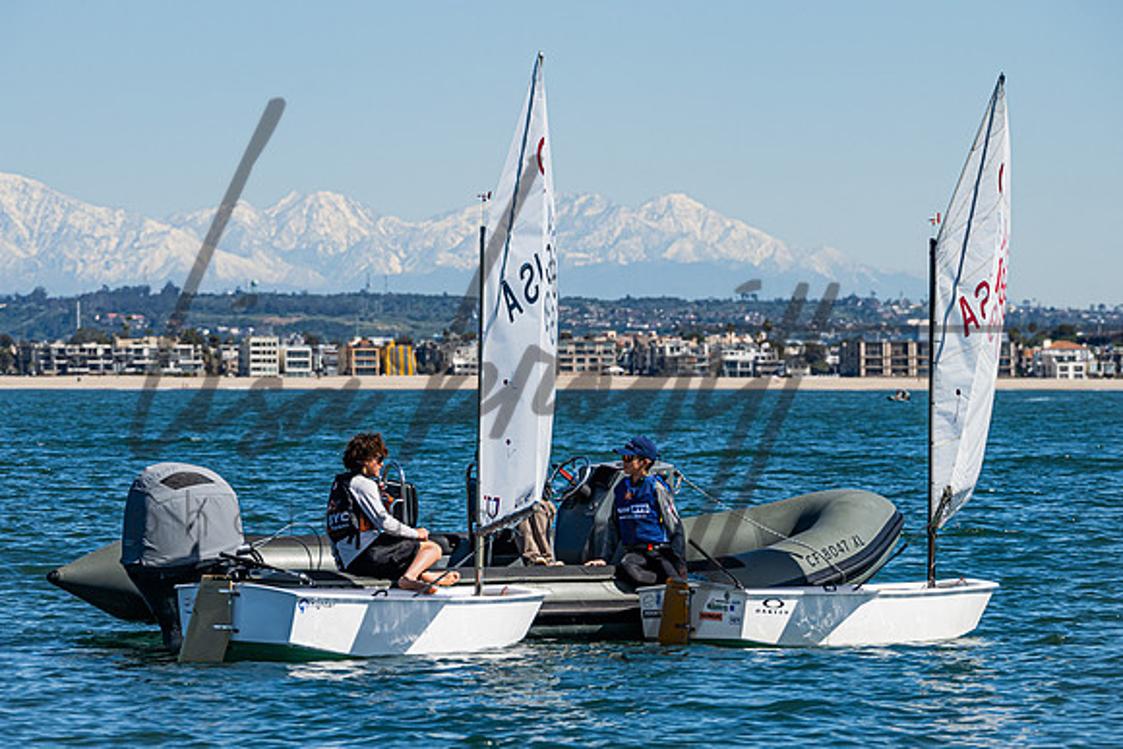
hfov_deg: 8.5
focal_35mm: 241
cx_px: 546
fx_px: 7519
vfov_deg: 5.7
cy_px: 360
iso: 320
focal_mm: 180
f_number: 7.6
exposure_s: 1/1600
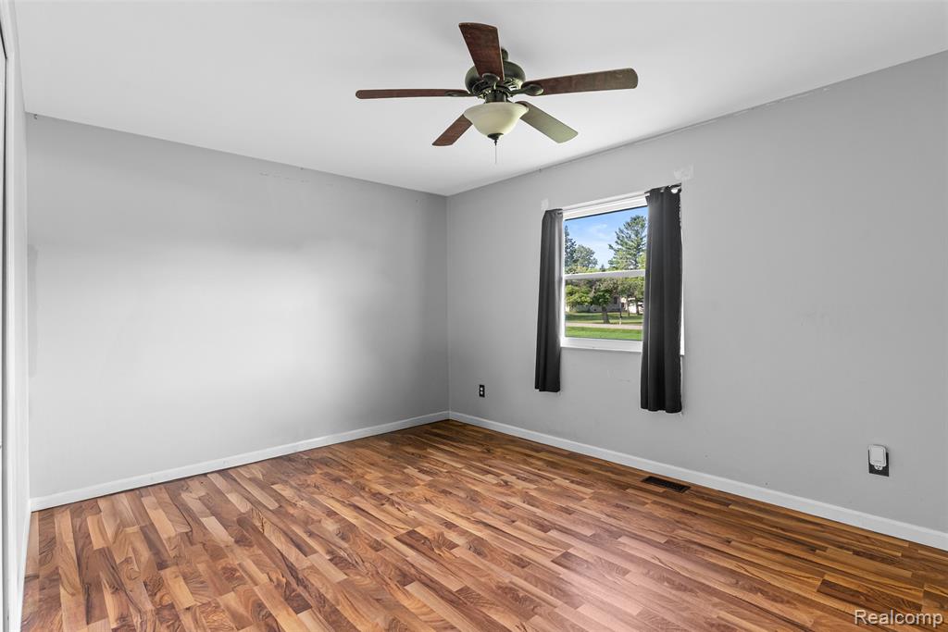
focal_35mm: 17
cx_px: 474
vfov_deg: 70.5
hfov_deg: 93.3
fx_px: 448
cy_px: 316
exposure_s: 2.5
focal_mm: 17
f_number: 8
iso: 250
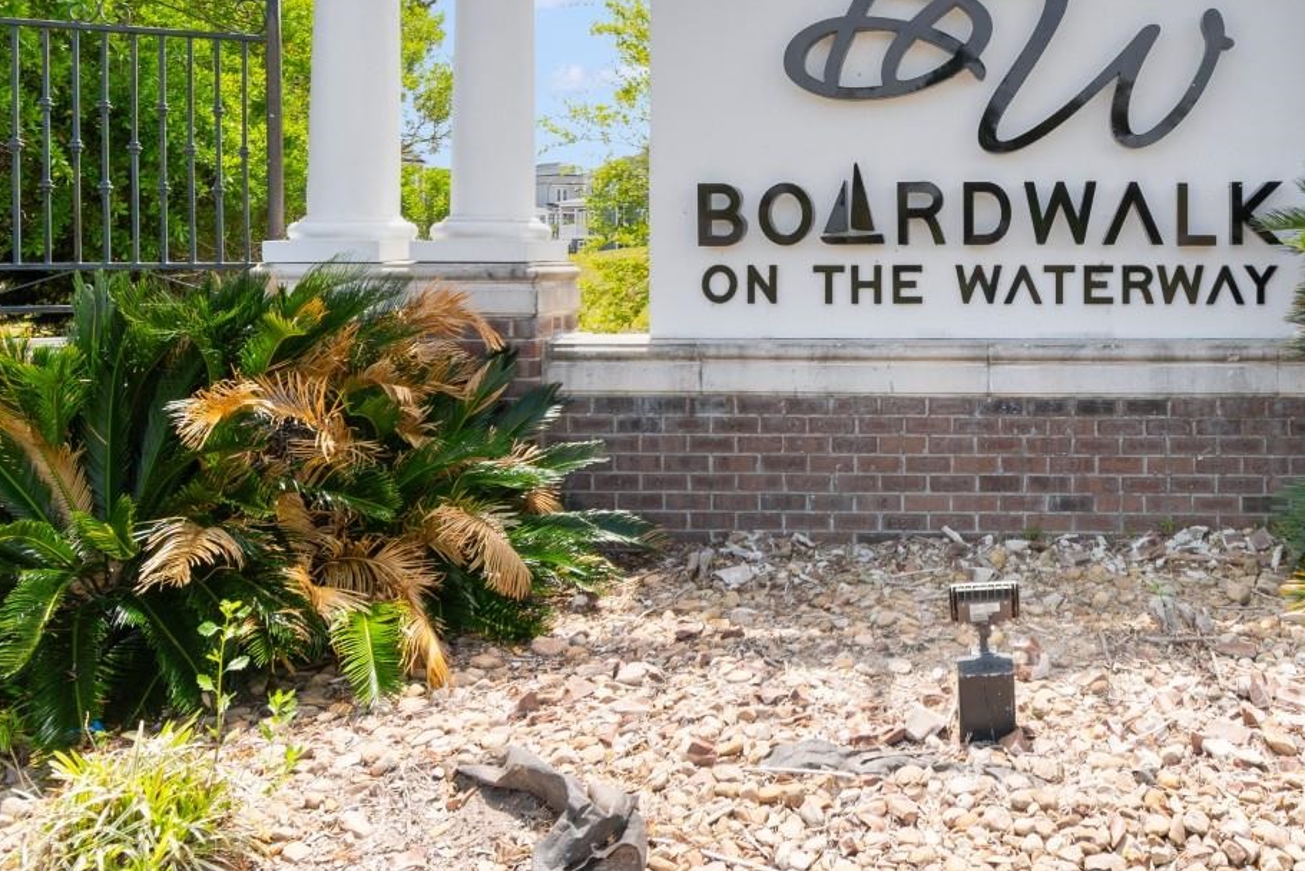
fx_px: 1160
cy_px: 241
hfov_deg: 56.1
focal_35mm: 32
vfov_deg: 40.2
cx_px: 967
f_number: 5.6
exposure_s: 1/125
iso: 100
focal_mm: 12
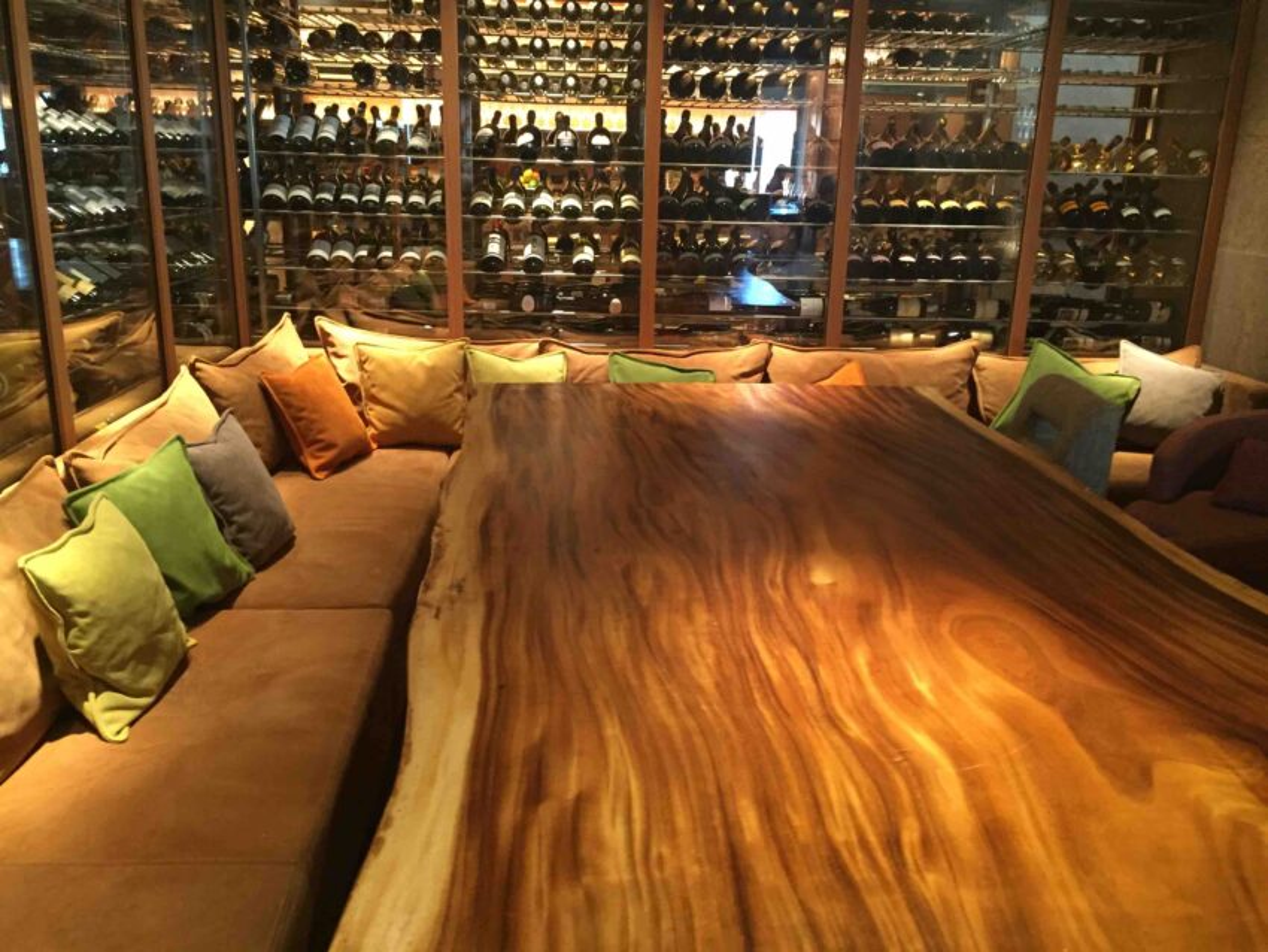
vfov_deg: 48.2
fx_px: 1063
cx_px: 634
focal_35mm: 29
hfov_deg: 61.6
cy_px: 476
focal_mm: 4.15
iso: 250
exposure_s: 1/20
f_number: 2.2
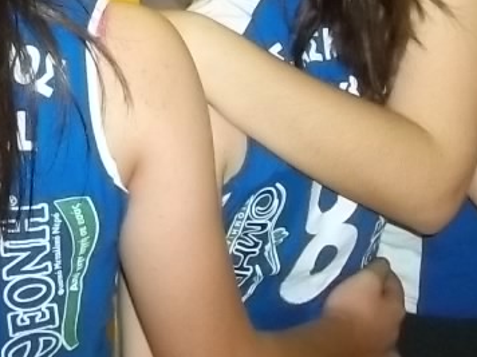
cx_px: -1
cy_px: -281
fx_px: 1585
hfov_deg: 16.7
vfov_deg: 11.9
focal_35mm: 115
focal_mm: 5.7
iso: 320
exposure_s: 1/60
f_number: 2.9
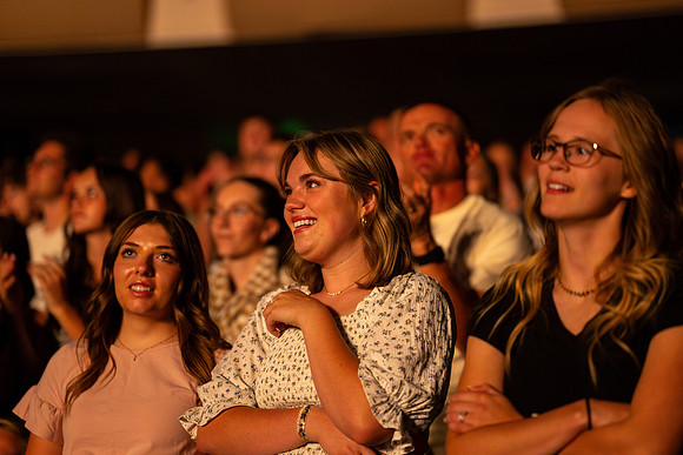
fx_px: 1613
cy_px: 228
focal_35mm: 85
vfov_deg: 16.1
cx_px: 342
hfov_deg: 23.9
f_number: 1.8
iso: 3200
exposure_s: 1/100
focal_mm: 85
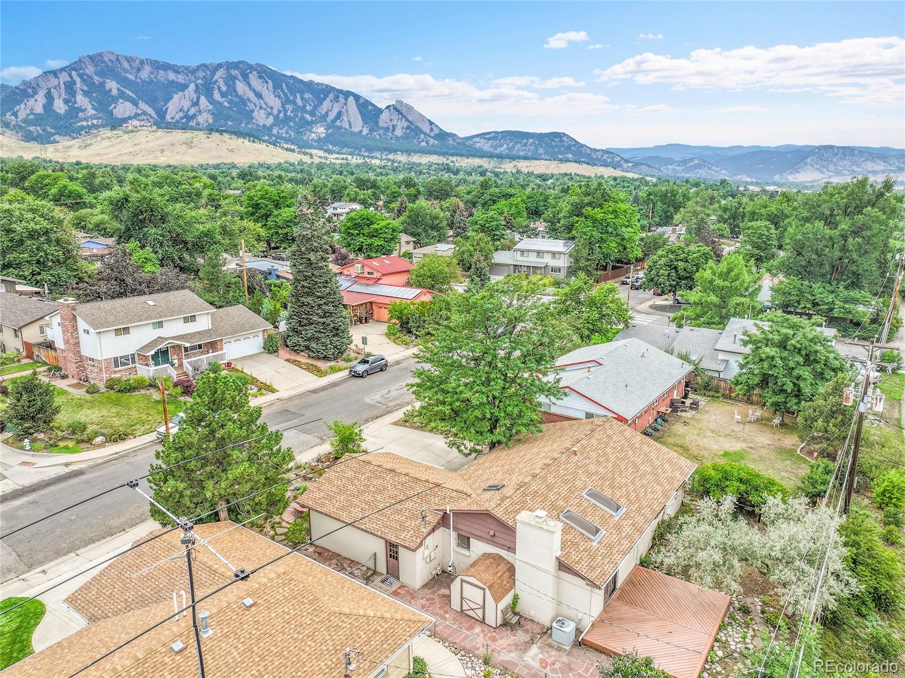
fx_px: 627
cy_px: 339
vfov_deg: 56.8
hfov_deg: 71.6
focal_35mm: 24
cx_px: 452
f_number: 2.8
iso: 110
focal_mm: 12.29
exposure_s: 1/500
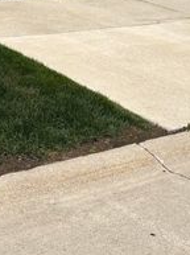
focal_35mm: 90
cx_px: 82
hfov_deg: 16.4
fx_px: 661
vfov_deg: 20.7
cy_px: -32
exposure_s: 1/6993
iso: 50
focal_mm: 5.96
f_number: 1.6
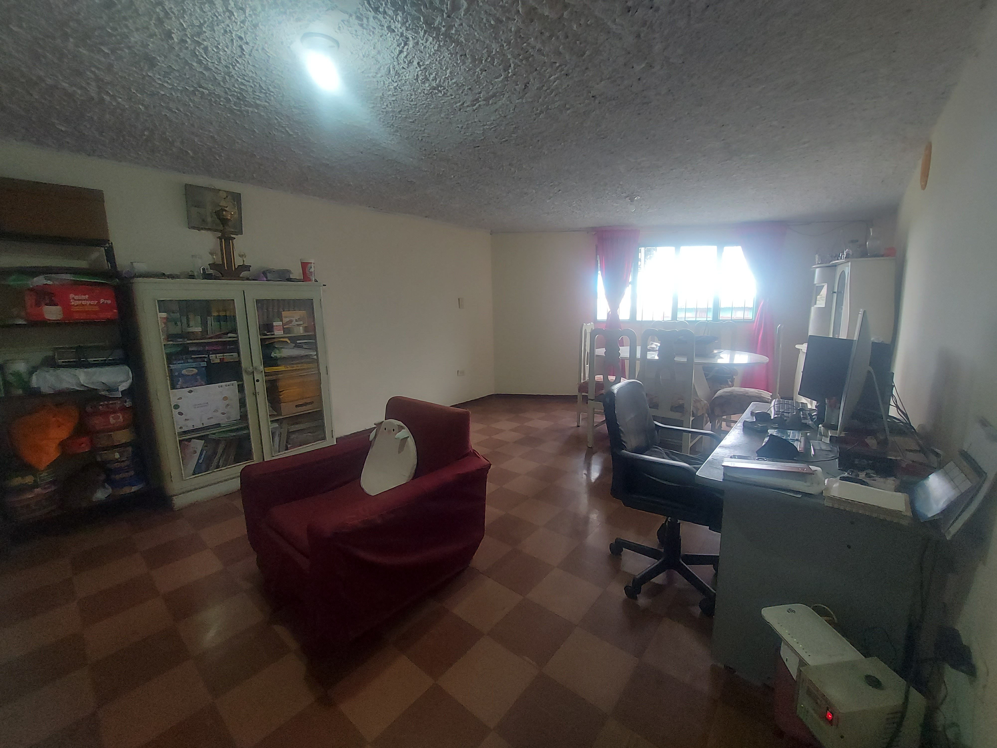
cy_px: 374
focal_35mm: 13
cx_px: 498
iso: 200
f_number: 2.2
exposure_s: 1/60
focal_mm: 1.74
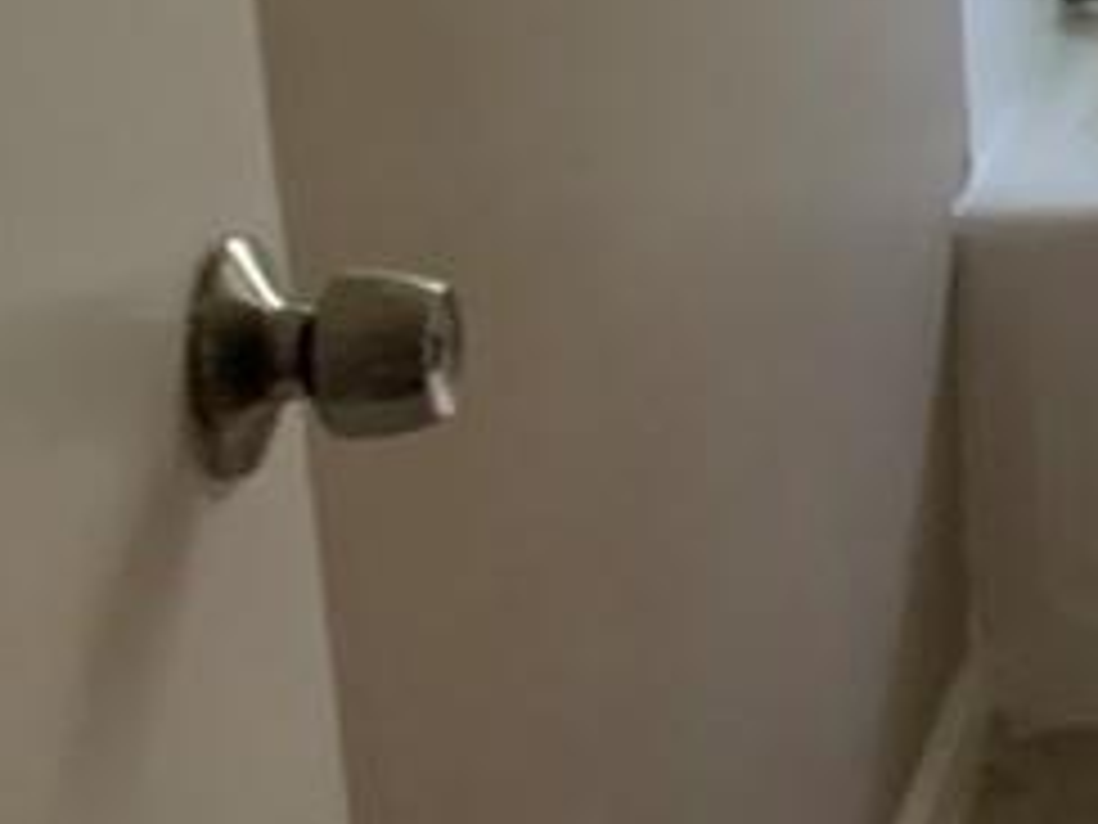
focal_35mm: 109
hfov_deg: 16.3
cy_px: -324
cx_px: 1714
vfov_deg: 13.0
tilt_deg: -12.4
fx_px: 3457
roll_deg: +2.2
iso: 320
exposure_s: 1/60
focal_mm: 4.25
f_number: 1.8
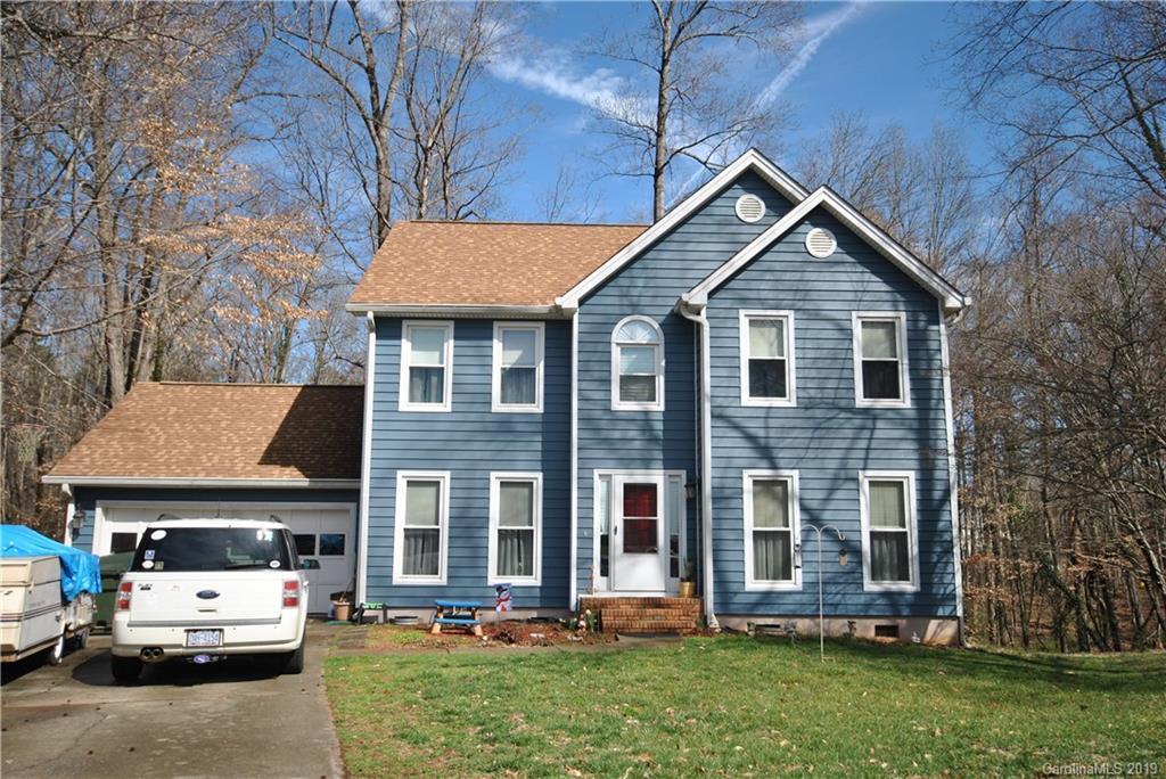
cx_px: 583
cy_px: 390
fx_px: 972
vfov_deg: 43.7
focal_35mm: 30
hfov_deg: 61.9
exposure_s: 1/320
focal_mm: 20
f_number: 6.3
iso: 100
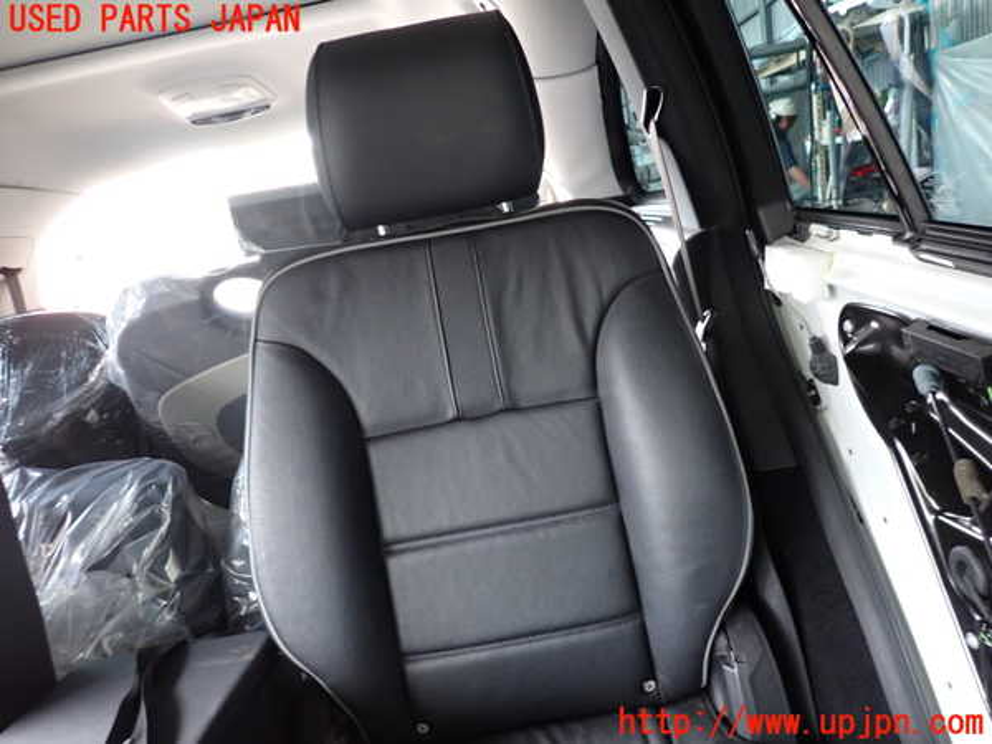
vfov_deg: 54.9
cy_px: 372
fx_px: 716
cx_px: 496
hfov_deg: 69.4
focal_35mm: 25
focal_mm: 4.5
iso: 250
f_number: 2
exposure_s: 1/30
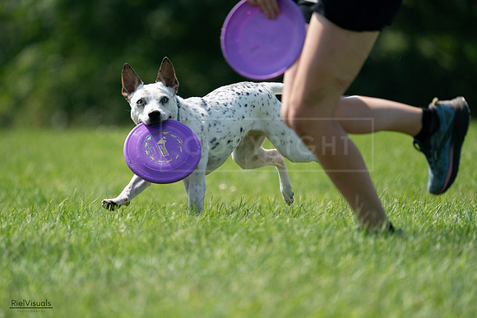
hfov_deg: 3.4
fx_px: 7951
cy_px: 159
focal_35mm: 600
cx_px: 238
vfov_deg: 2.3
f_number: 6.3
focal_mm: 600
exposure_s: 1/4000
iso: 800
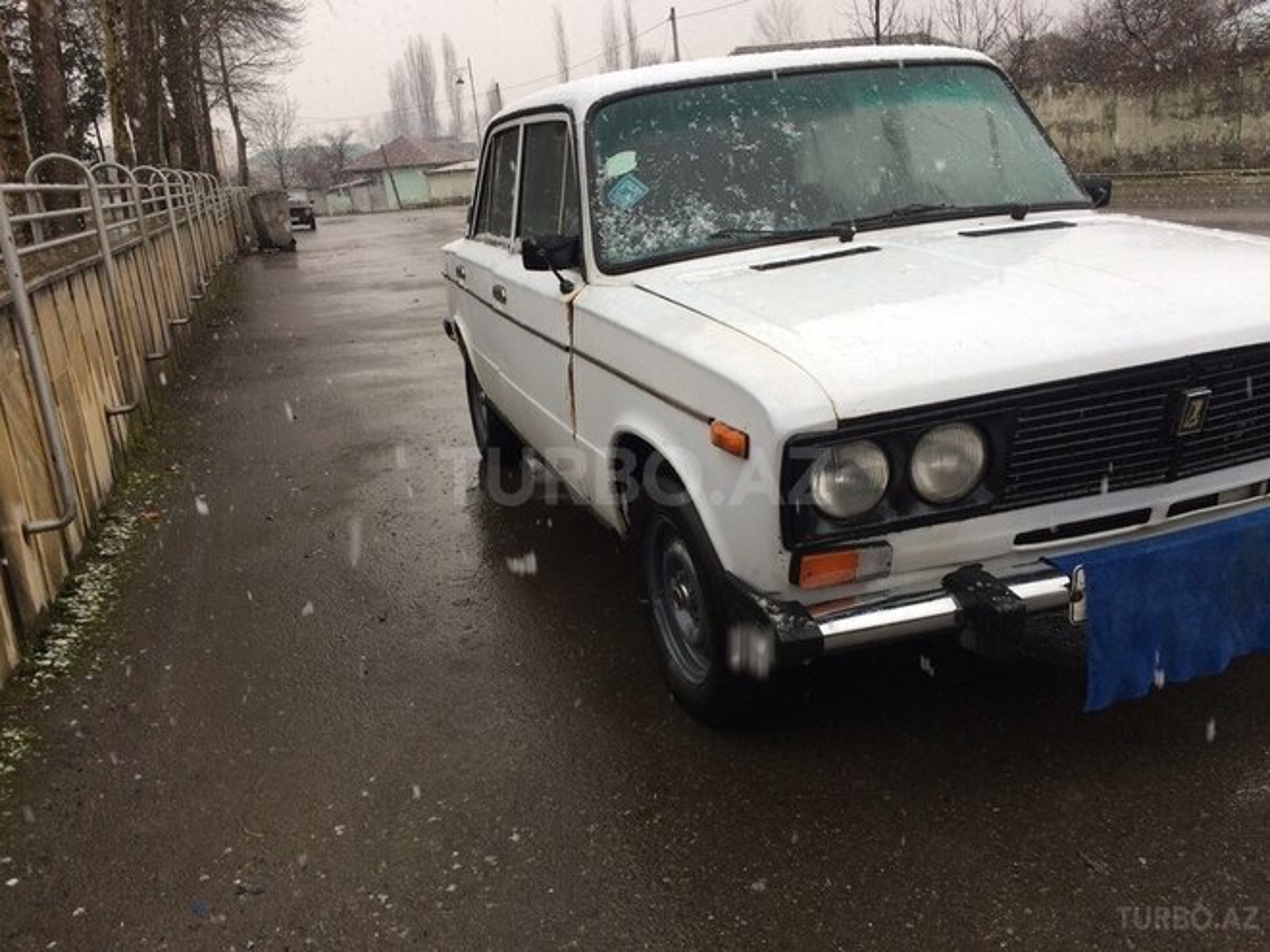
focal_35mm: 29
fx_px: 1064
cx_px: 635
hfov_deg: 61.7
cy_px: 476
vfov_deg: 48.2
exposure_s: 1/100
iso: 40
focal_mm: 4.15
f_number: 2.2
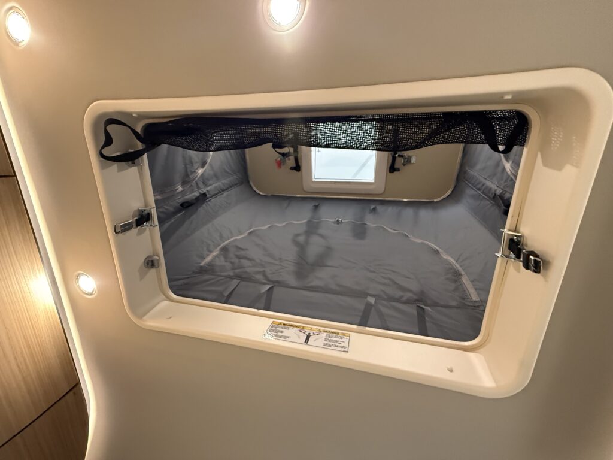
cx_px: 306
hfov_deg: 102.1
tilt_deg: +67.6
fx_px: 248
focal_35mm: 14
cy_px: 230
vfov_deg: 85.7
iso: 800
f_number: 2.2
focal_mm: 2.22
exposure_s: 1/60
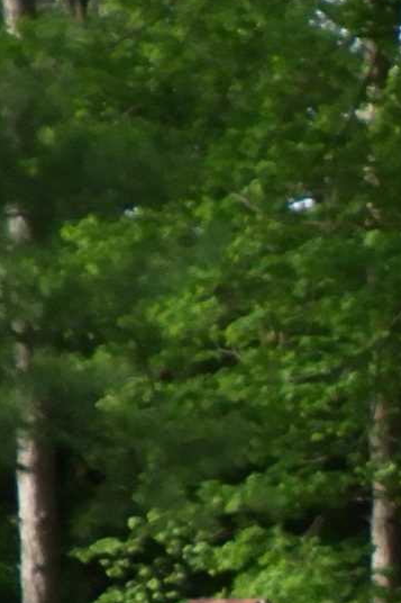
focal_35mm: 167
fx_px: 2792
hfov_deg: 7.7
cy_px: 778
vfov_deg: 12.0
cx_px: 932
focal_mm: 5
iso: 125
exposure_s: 1/200
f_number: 4.2
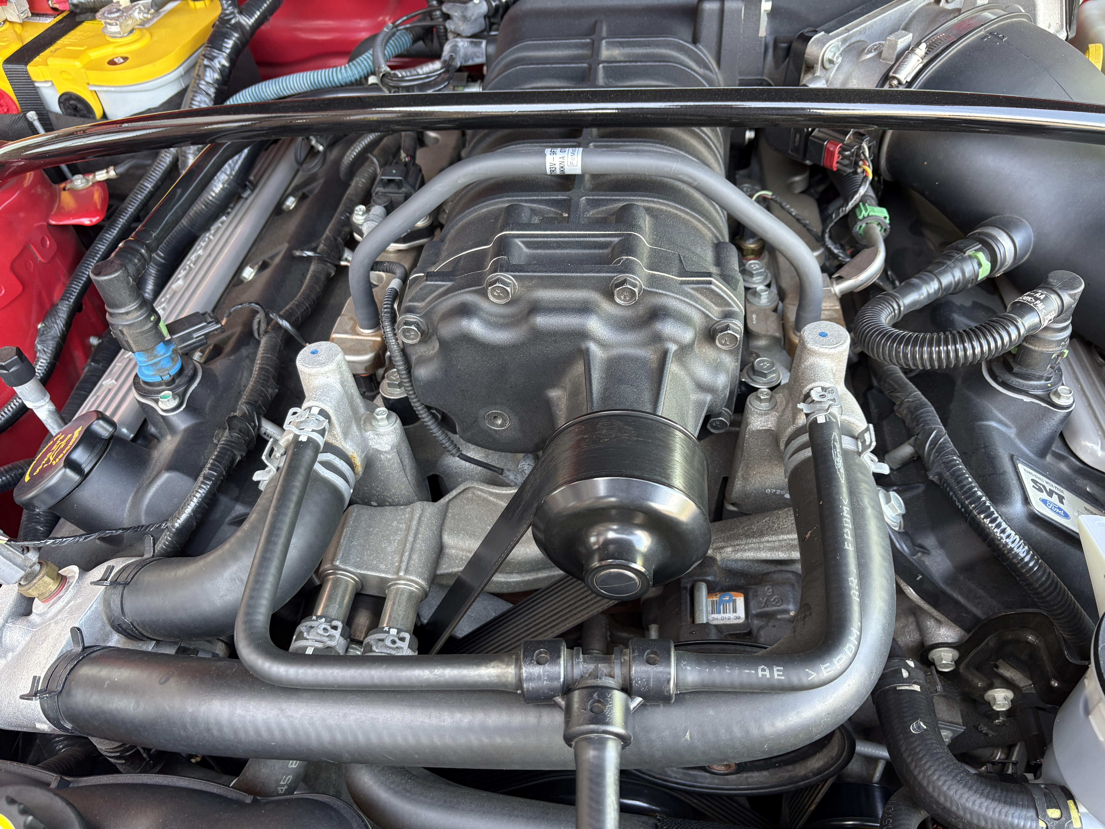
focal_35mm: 26
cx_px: 552
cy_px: 414
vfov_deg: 53.1
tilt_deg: -45.7
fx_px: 830
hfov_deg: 67.3
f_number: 1.6
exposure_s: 1/102
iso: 125
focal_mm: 5.96
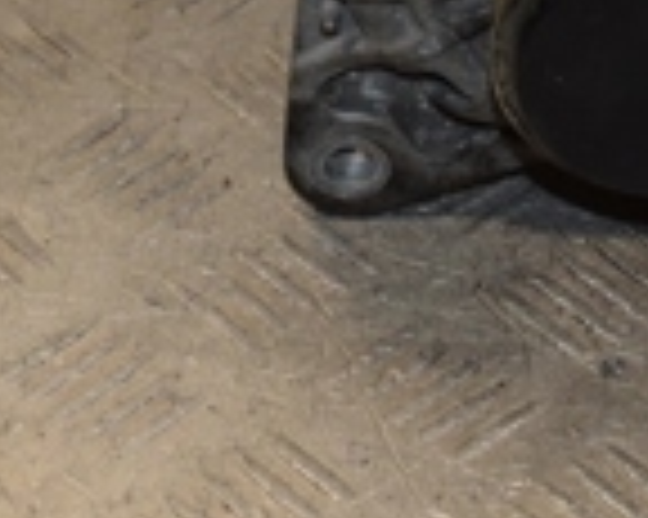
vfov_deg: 6.1
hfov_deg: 7.7
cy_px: -369
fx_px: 4810
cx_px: 351
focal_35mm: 251
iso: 800
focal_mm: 40
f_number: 6.3
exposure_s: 1/200
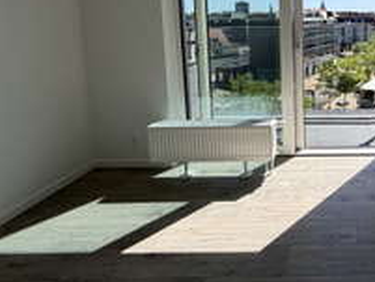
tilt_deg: -5.8
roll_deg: +0.2
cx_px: 346
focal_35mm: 26
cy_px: 45
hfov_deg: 56.7
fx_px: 282
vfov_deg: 49.1
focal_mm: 2.22
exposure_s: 1/770
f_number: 2.2
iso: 32
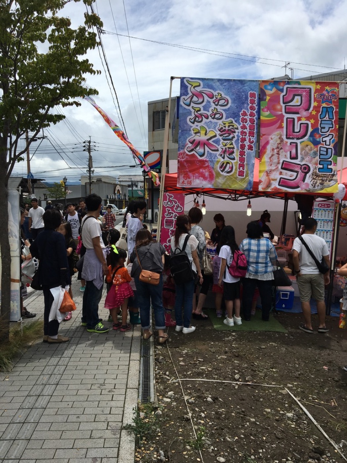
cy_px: 232
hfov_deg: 48.2
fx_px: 388
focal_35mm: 29
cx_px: 174
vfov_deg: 61.7
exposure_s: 1/2849
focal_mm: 4.15
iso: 25
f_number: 2.2
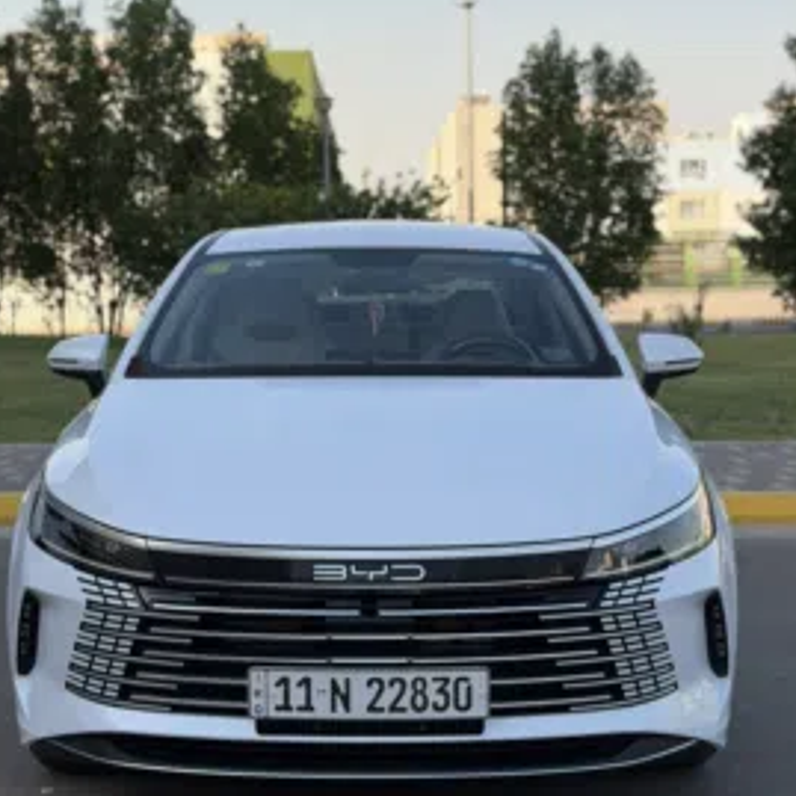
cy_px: 373
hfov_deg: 27.3
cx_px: 355
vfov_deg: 27.3
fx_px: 1639
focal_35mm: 63
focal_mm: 6.76
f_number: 1.78
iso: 64
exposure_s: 1/3096
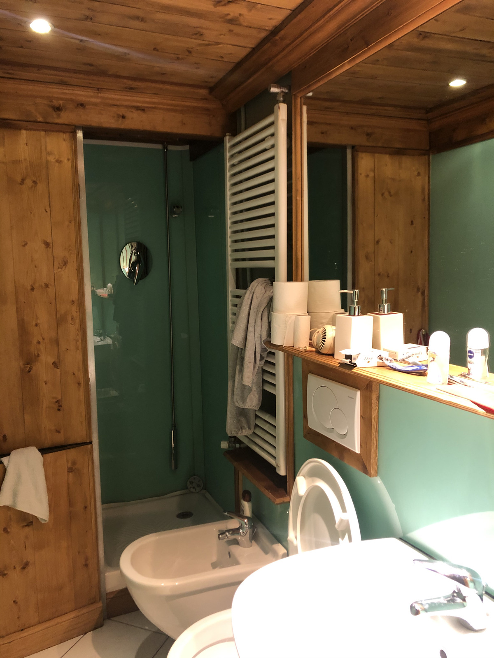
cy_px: 329
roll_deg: +1.2
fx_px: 533
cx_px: 247
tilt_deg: -6.2
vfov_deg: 63.4
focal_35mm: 28
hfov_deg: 49.7
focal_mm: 4
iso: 100
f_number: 1.8
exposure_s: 1/9
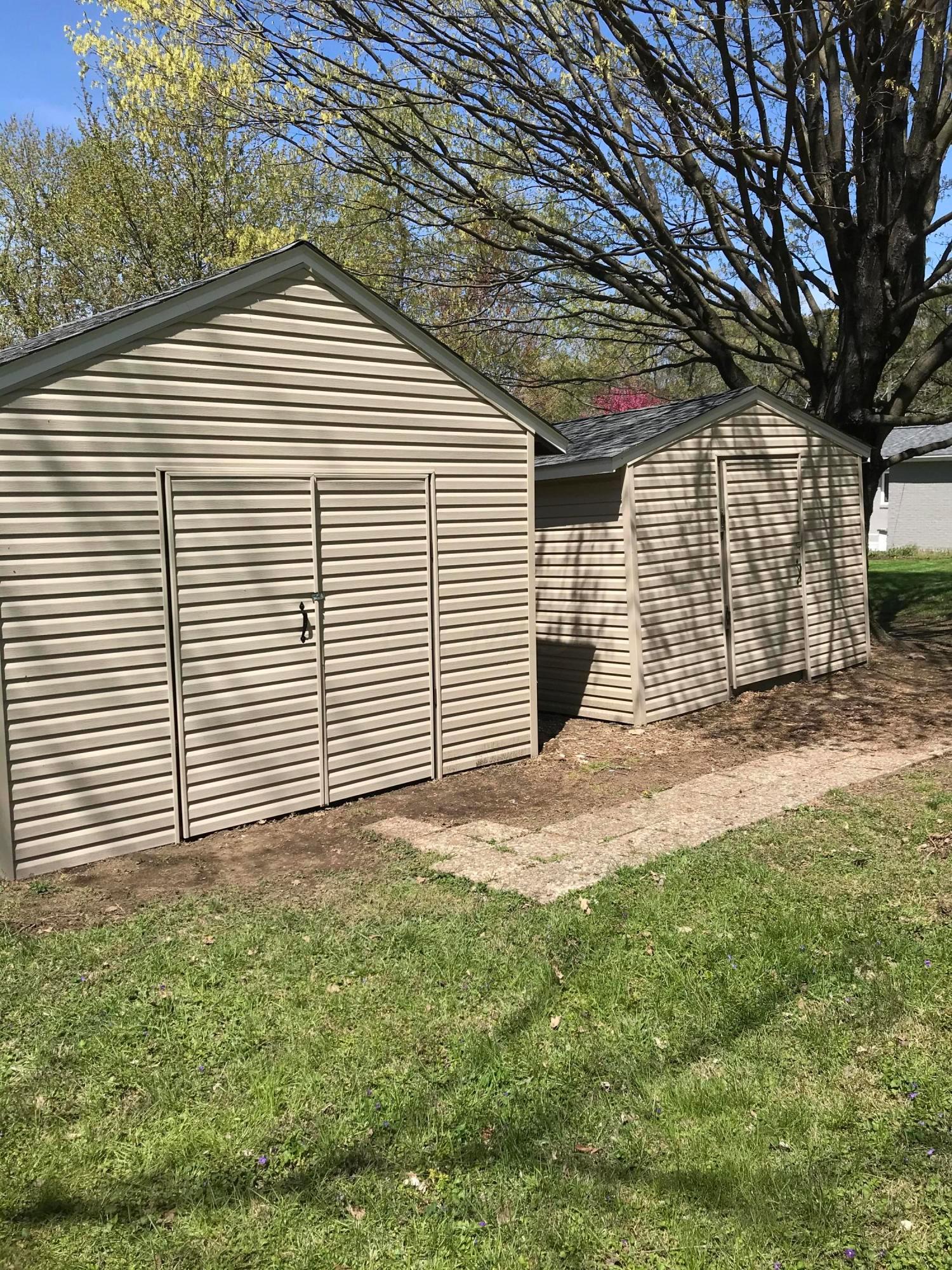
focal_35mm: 28
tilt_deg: -8.4
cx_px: 476
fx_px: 1027
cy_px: 635
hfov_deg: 49.7
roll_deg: +0.4
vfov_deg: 63.4
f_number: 1.8
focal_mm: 3.99
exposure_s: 1/2519
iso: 20
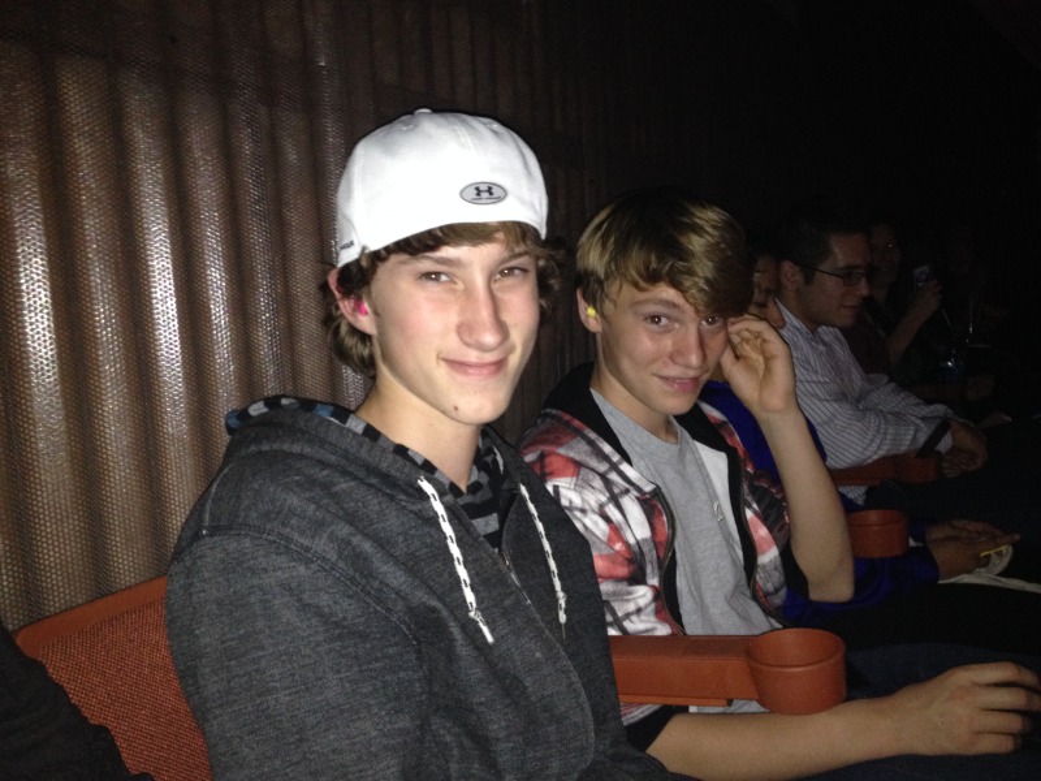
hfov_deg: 52.6
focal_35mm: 35
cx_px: 520
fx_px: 1053
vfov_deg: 40.7
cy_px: 390
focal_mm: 4.28
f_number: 2.4
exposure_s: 1/16
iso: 250
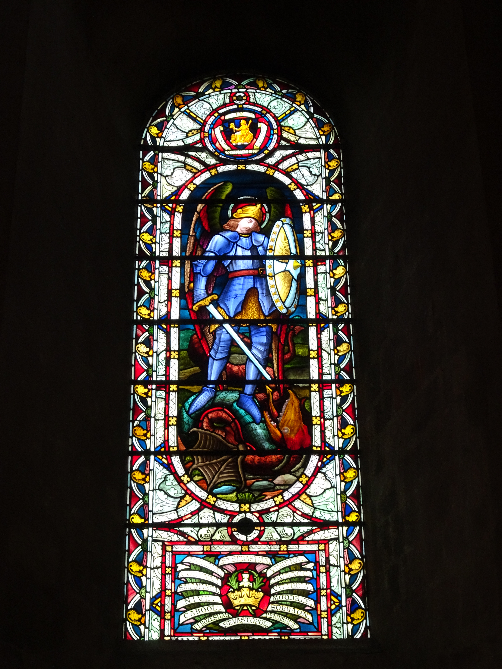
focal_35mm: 58
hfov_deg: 25.2
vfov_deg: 33.2
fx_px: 1121
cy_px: 334
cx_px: 251
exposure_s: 1/25
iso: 200
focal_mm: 9.87
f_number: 4.5
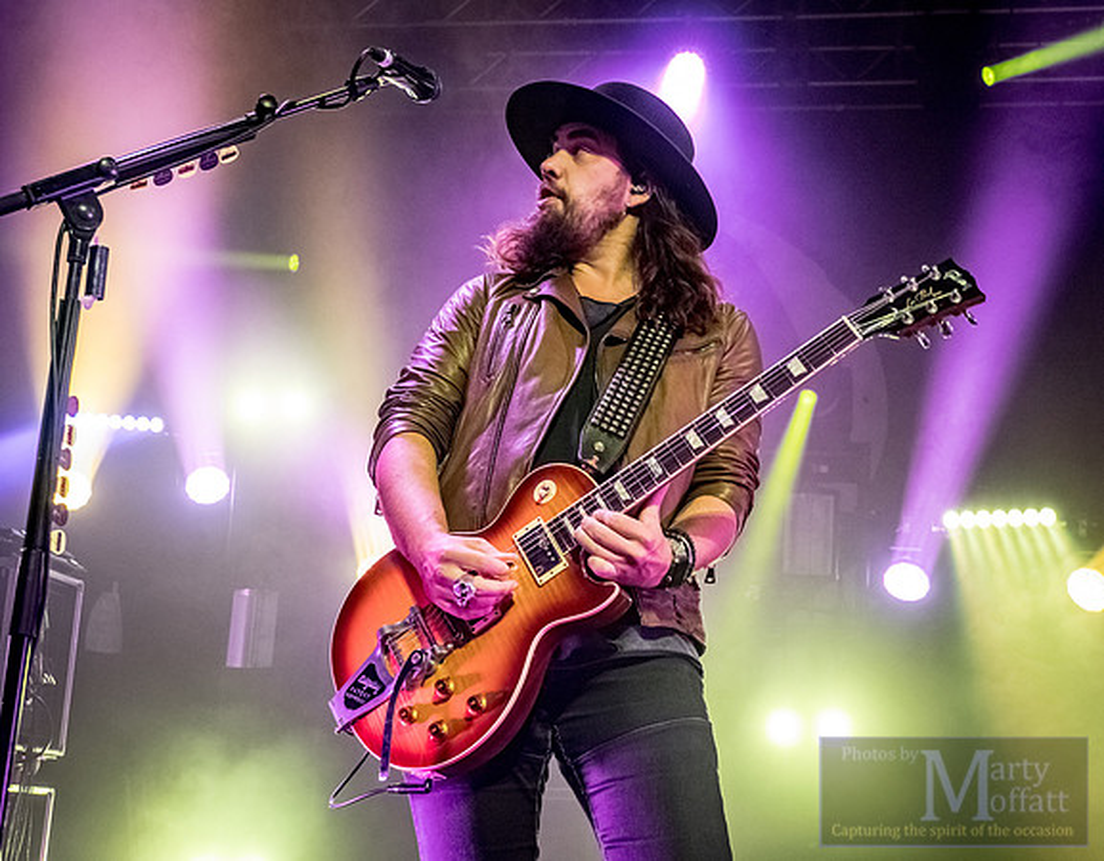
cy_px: 388
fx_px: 1749
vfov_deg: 27.6
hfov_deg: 35.0
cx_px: 631
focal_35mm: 54
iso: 1600
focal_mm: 24
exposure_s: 1/160
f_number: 4
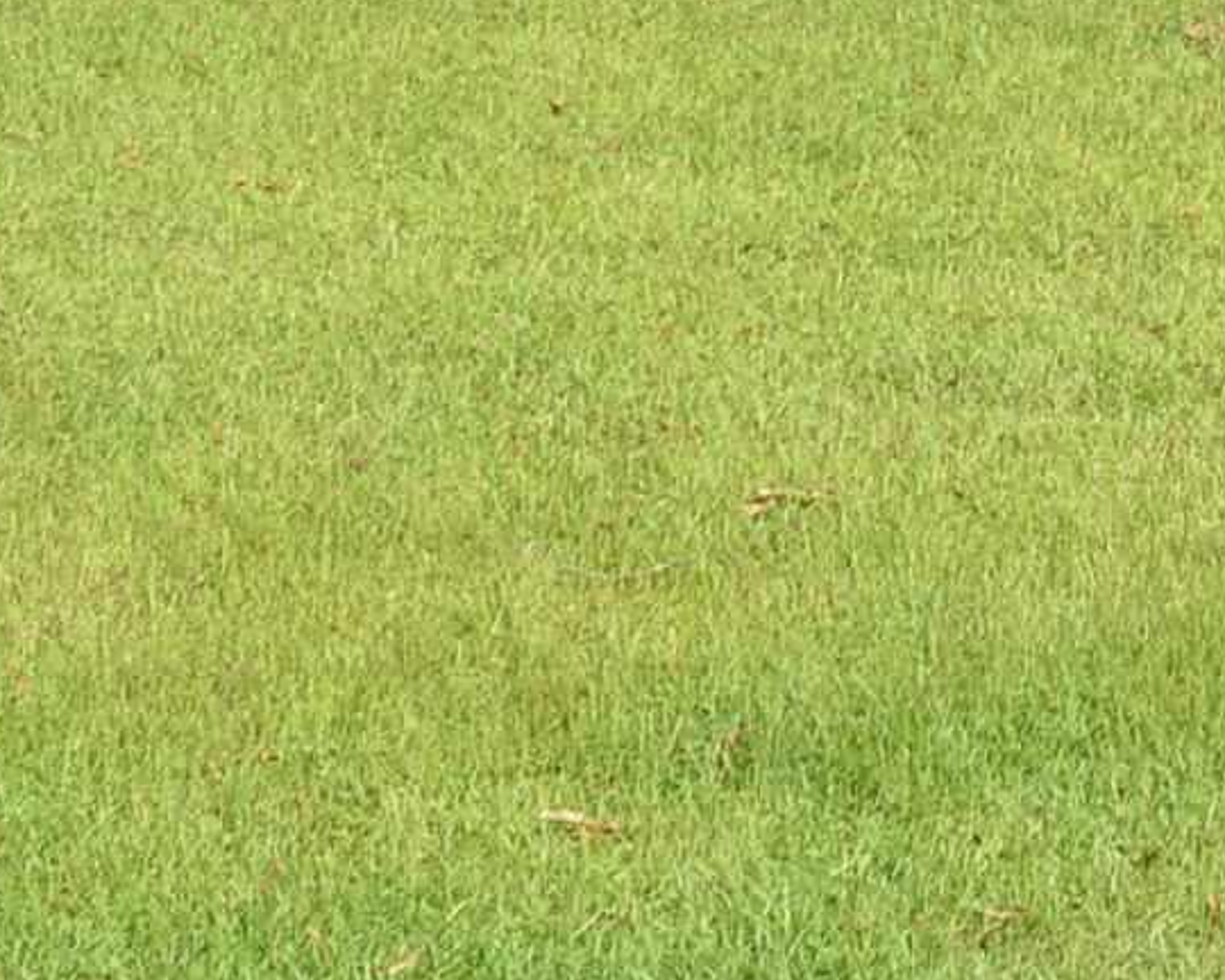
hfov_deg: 13.1
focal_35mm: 141
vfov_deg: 10.0
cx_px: 1638
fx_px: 5112
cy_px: -1121
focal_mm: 18
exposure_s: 1/250
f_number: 8
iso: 100
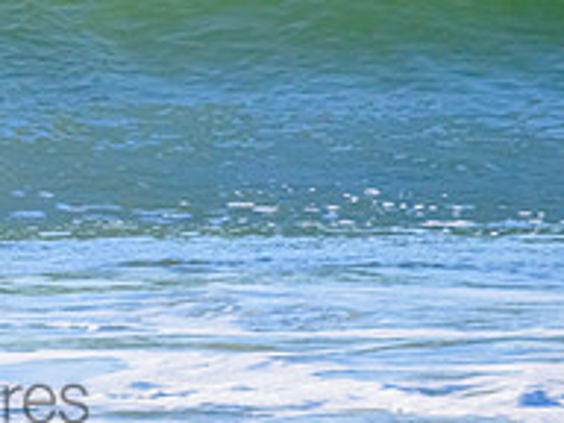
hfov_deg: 0.9
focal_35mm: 2321
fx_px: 37816
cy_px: -90
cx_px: -138
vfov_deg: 0.6
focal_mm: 800
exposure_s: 1/2000
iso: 2200
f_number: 11
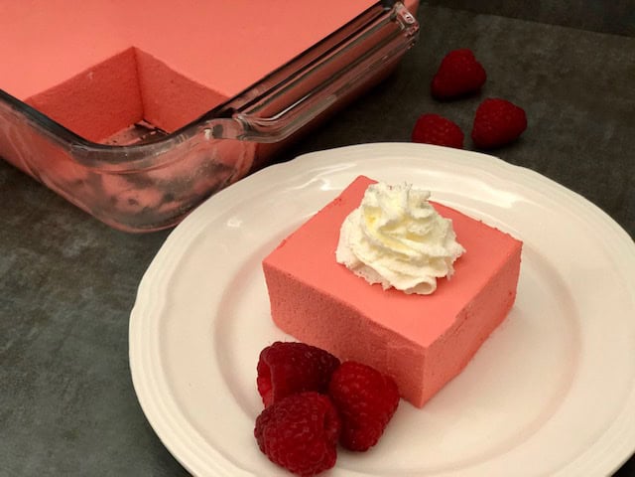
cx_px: 318
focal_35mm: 52
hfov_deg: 36.8
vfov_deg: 28.0
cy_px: 238
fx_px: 954
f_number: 2.4
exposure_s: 1/9
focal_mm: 6
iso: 160
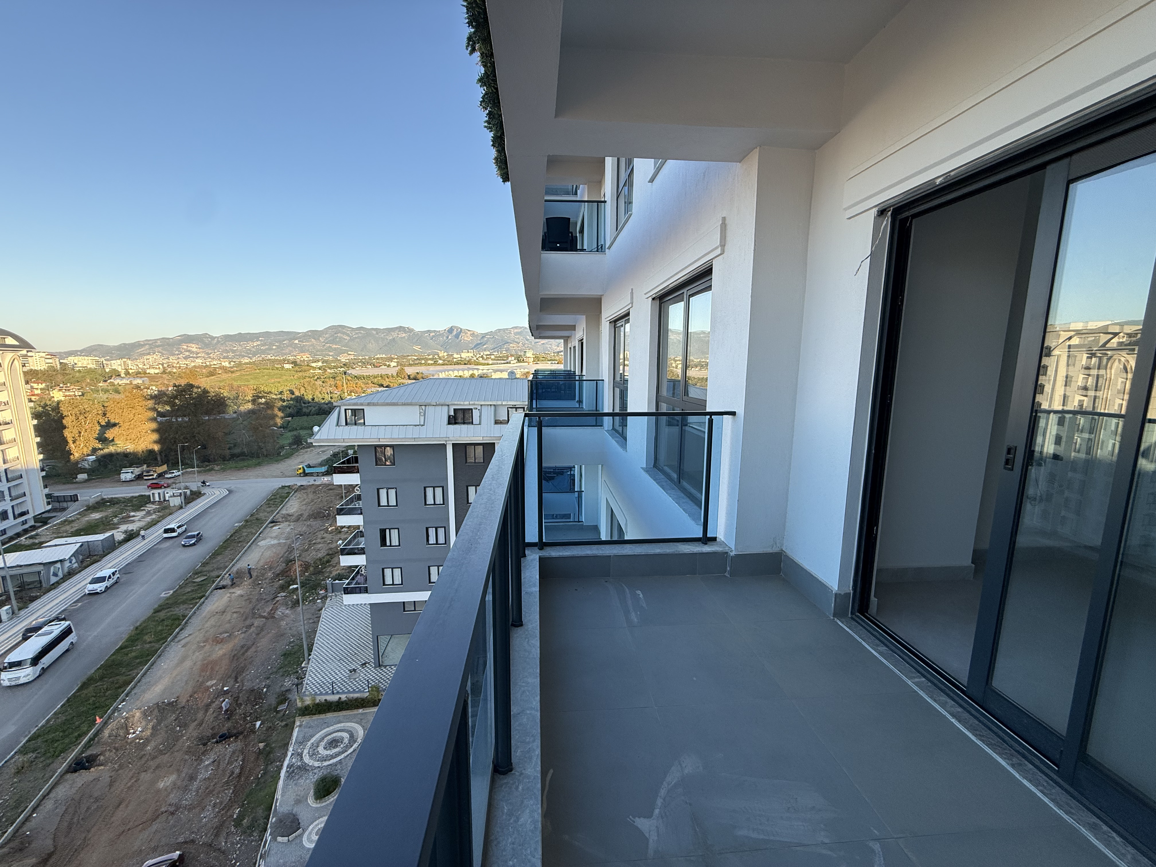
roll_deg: +0.0
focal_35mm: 14
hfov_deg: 102.1
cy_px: 434
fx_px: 468
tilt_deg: -8.0
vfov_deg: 85.7
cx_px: 578
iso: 64
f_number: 2.2
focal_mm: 2.22
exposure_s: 1/506
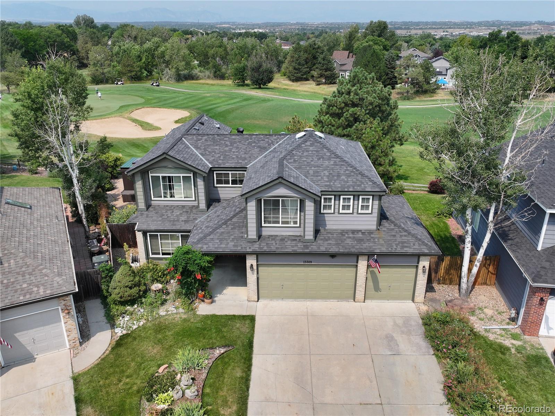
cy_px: 208
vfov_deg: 56.8
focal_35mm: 24
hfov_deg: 71.6
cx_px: 278
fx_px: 385
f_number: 2.8
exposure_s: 1/1600
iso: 100
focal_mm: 12.29
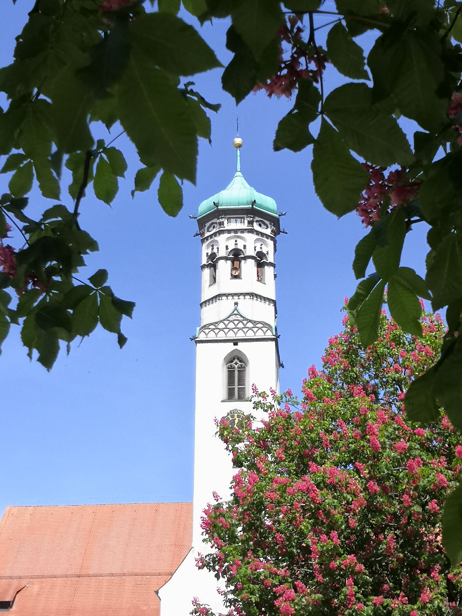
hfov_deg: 22.6
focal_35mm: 65
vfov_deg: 29.8
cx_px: 231
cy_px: 308
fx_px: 1157
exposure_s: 1/852
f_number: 1.8
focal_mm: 3.95
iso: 50
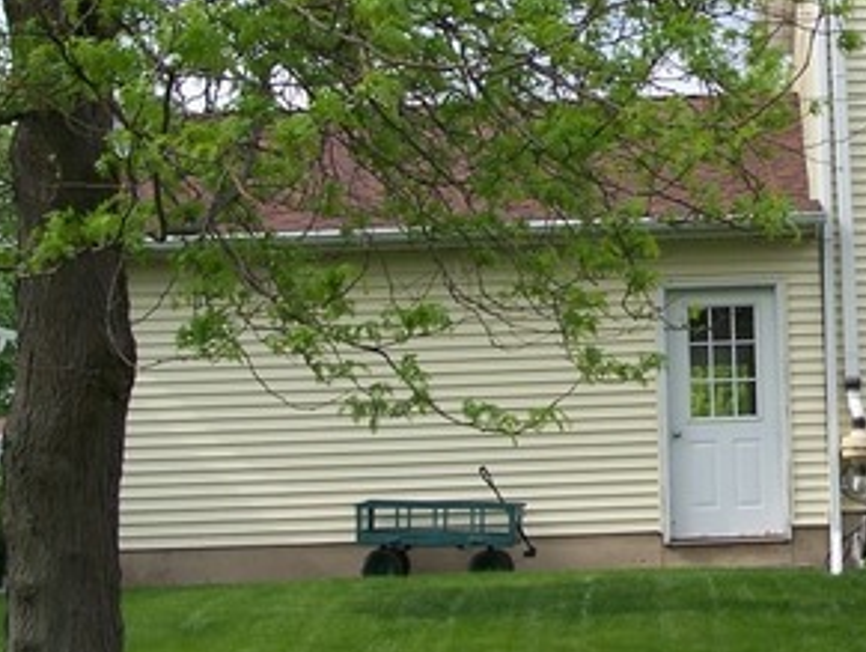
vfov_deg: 13.2
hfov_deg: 17.1
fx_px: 2805
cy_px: 176
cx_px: 896
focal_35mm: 112
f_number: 3
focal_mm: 8.5
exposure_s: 1/500
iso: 80
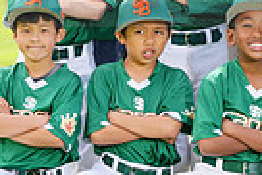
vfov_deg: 3.2
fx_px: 3111
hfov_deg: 4.8
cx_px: 328
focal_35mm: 427
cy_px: -30
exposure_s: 1/250
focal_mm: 100
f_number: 5.6
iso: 100
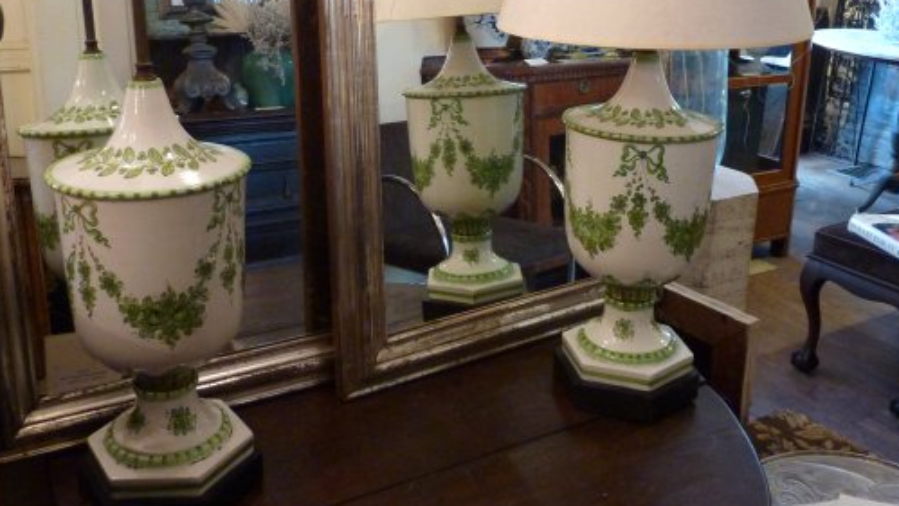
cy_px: 149
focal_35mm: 38
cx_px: 458
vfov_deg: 30.9
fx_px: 906
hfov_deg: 52.8
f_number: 3.4
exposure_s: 1/10
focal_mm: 4.7
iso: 400
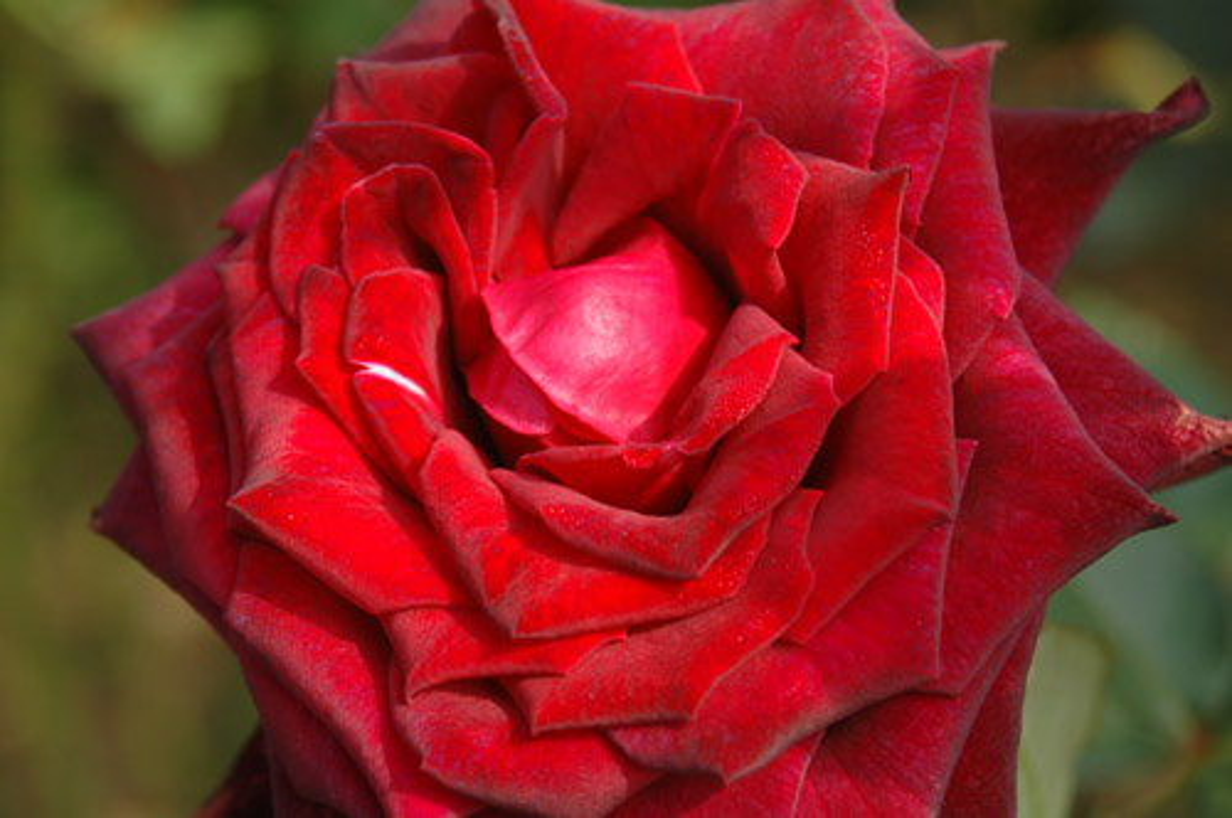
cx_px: 616
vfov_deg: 12.1
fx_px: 3845
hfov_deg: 18.2
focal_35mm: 112
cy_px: 409
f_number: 7.1
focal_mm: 75
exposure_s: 1/200
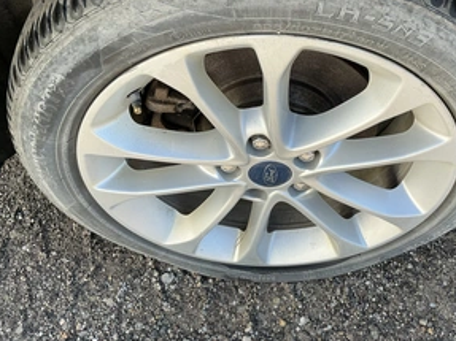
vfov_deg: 36.3
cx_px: 283
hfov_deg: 47.5
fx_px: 514
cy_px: 106
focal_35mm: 39
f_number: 1.8
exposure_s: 1/222
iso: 20
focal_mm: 3
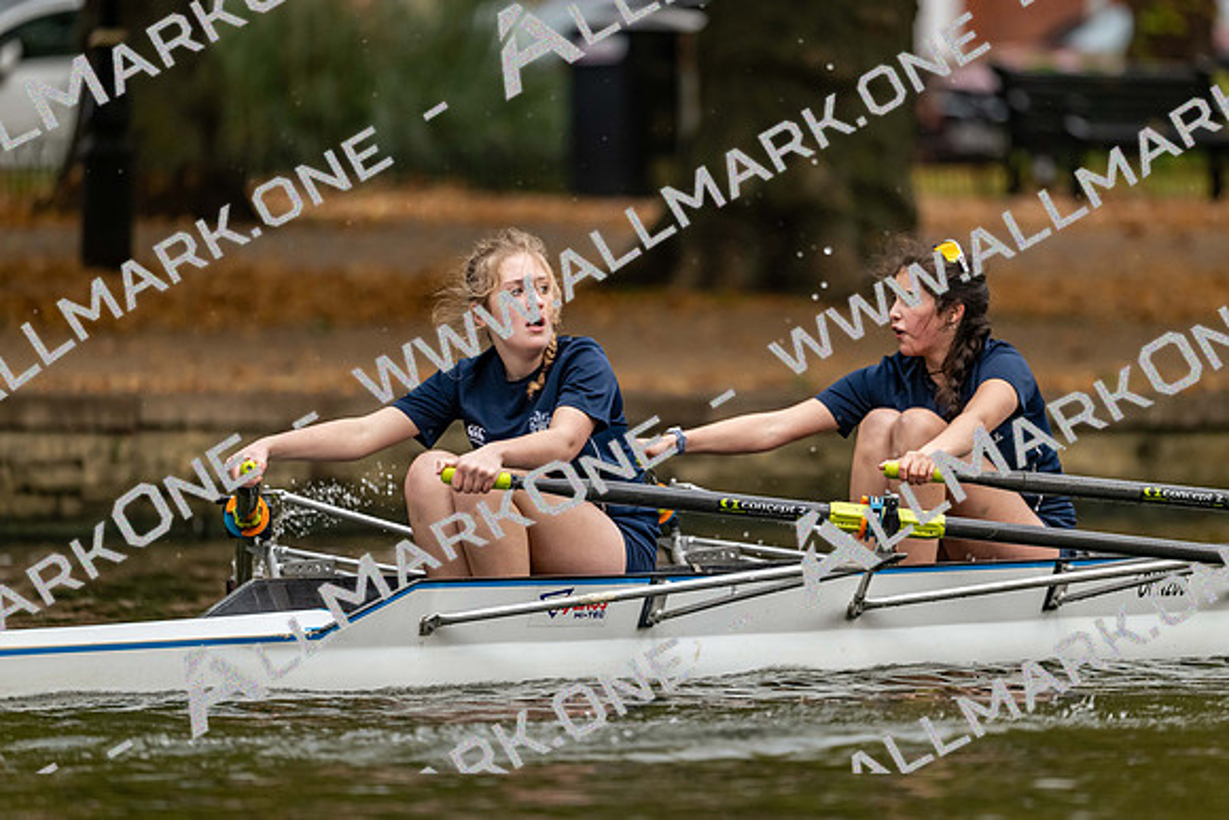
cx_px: 614
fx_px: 13658
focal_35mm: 400
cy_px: 410
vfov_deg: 3.4
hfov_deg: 5.2
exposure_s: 1/2500
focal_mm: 400
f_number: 4.5
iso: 1800
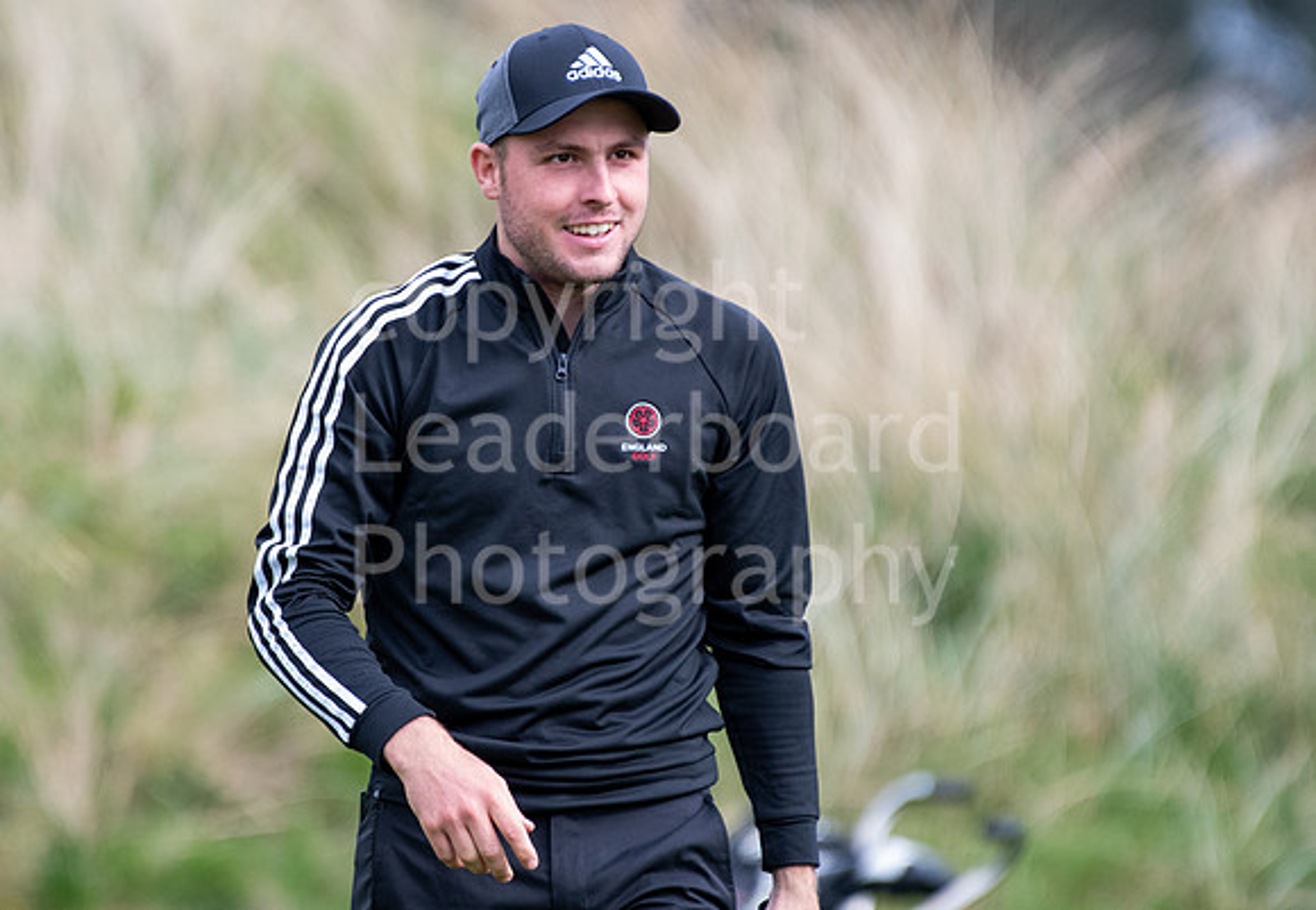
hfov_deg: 2.3
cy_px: 375
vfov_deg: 1.6
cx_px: 513
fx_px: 32115
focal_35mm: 869
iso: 1600
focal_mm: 480
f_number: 5.6
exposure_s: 1/1250
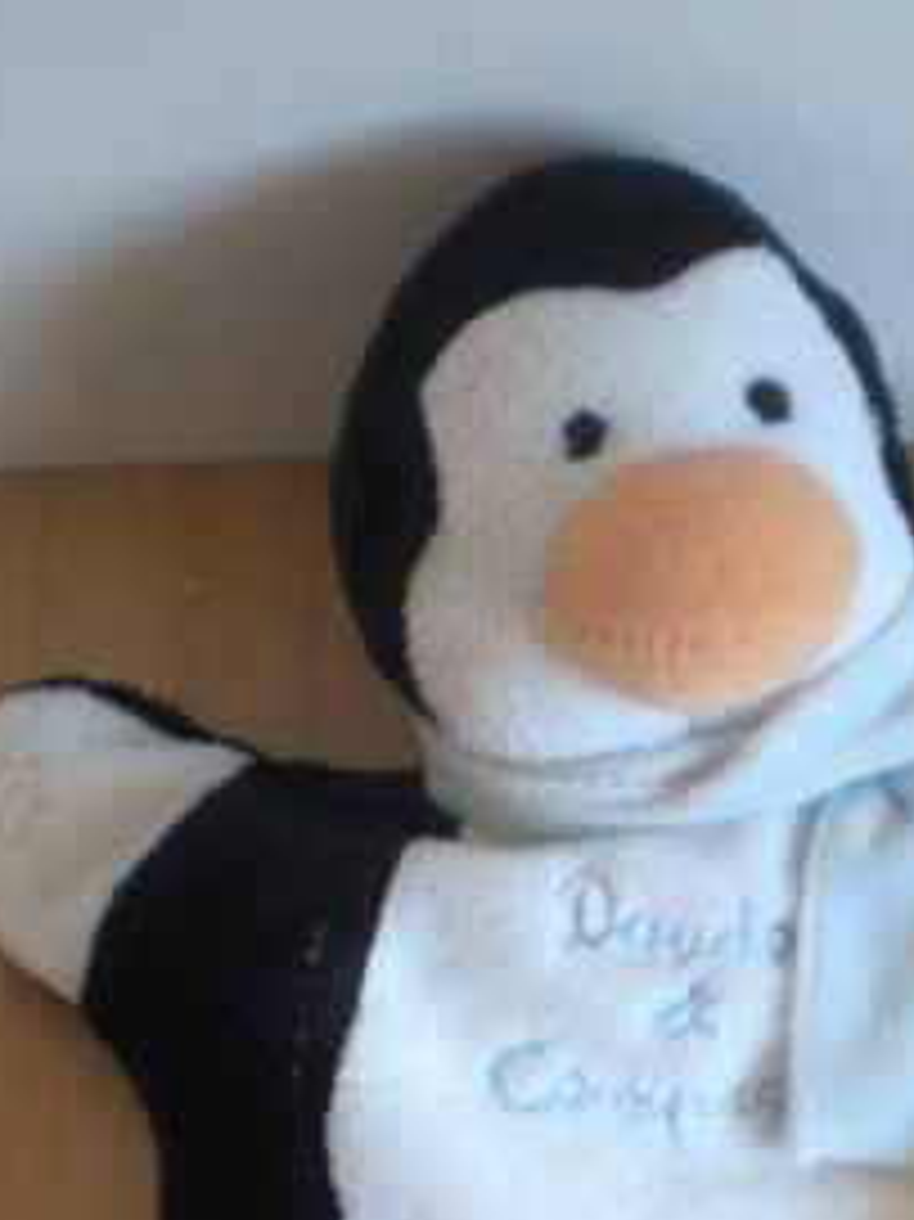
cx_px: 702
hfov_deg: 20.0
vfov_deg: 25.7
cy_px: 1130
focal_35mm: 73
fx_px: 2572
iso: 200
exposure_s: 1/41.8
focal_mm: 6.3
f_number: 3.1
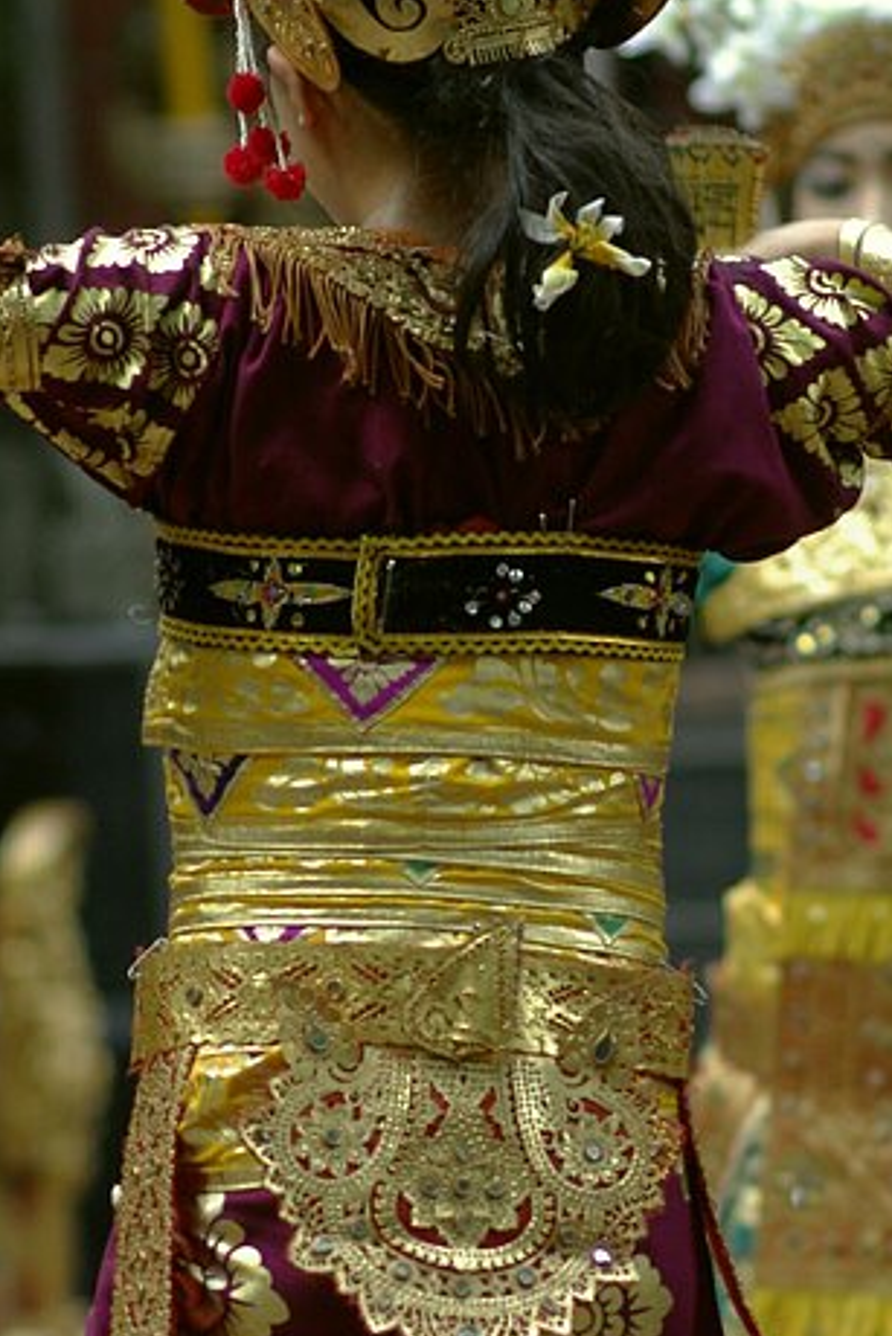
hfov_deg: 4.8
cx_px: 334
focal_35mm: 284
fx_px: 10551
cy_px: 851
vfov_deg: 7.2
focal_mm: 85
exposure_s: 1/350
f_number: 2.4
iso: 400
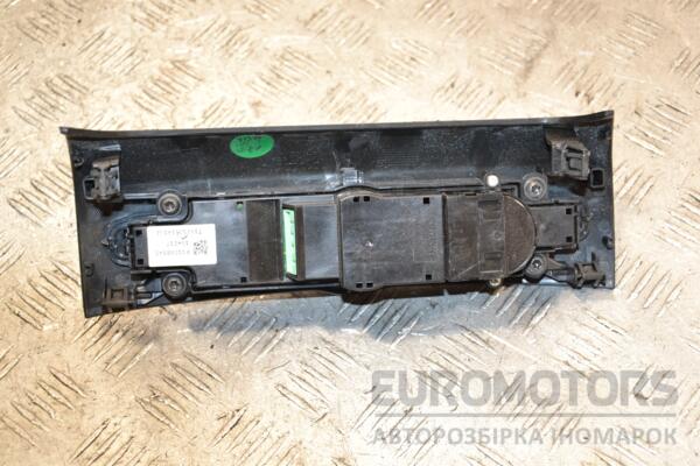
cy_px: 233
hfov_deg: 28.1
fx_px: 1400
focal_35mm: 72
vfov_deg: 18.9
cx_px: 350
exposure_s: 1/100
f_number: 5.6
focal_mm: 48
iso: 800
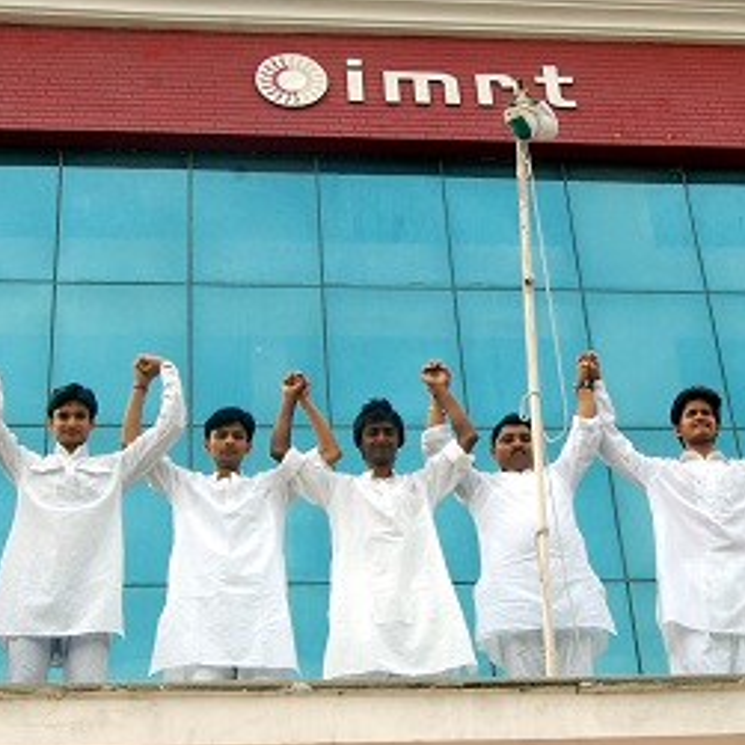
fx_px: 1924
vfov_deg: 21.9
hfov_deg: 21.8
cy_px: 451
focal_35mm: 79
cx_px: 502
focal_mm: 26
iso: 400
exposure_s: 1/125
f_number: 11
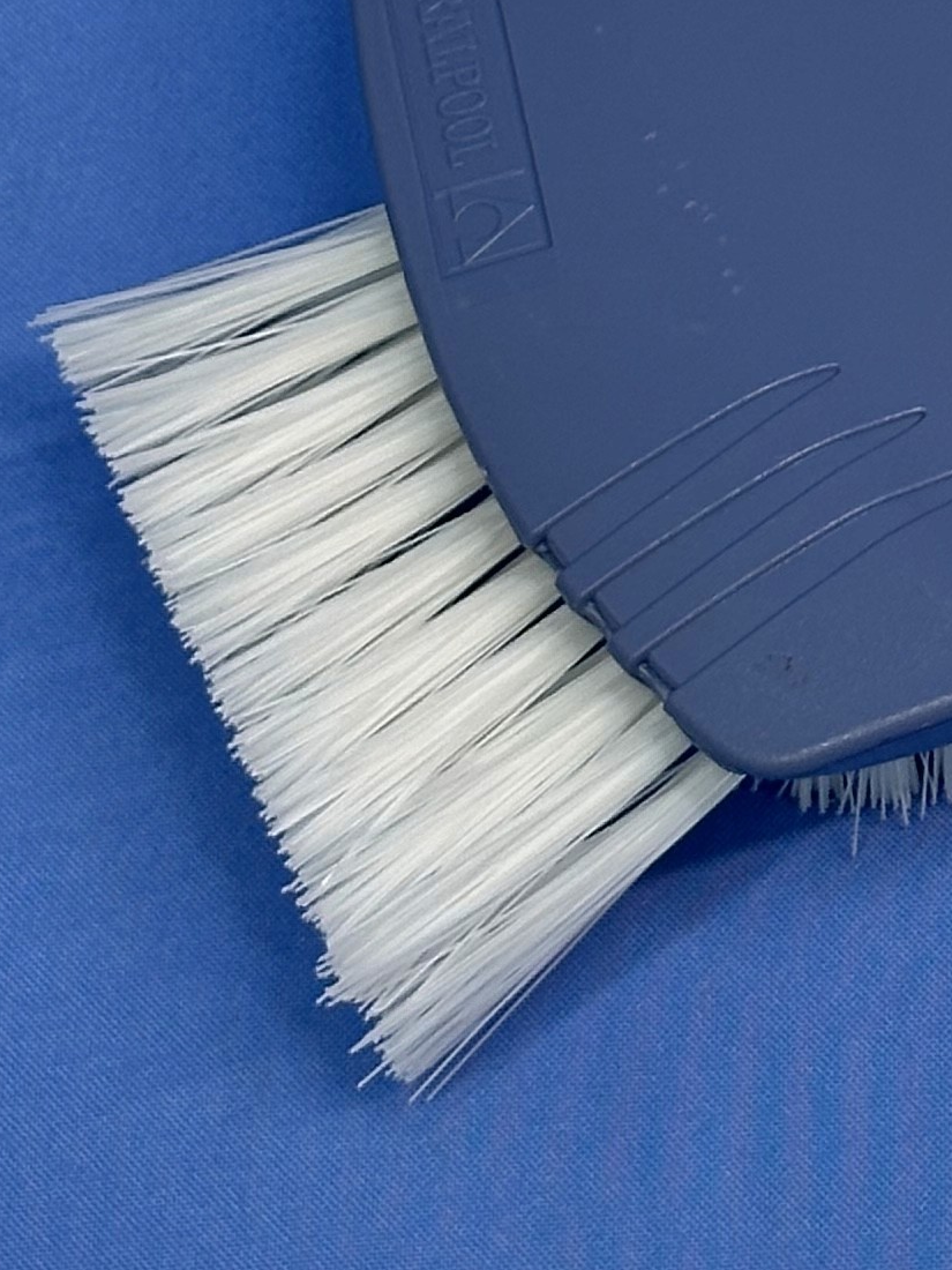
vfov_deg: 11.1
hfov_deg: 8.2
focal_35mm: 176
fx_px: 6454
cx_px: 1554
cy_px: -200
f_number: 1.78
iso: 50
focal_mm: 6.86
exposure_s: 1/160
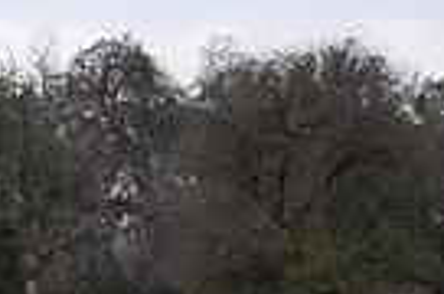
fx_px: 2682
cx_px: -493
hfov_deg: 8.8
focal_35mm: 218
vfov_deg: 6.3
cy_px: 126
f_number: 10
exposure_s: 1/200
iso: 200
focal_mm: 34
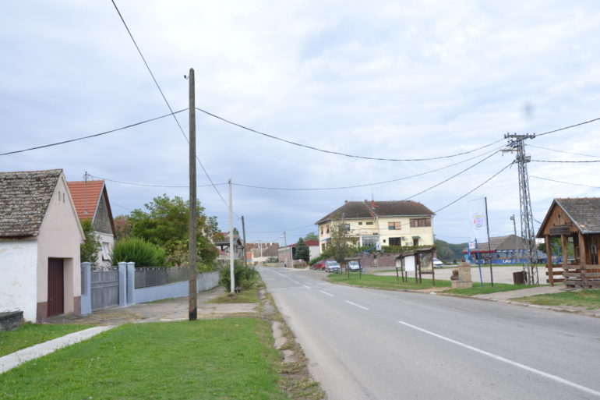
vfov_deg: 41.7
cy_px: 200
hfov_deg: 59.5
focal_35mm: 32
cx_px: 300
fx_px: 525
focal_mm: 21
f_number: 7.1
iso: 100
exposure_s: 1/80
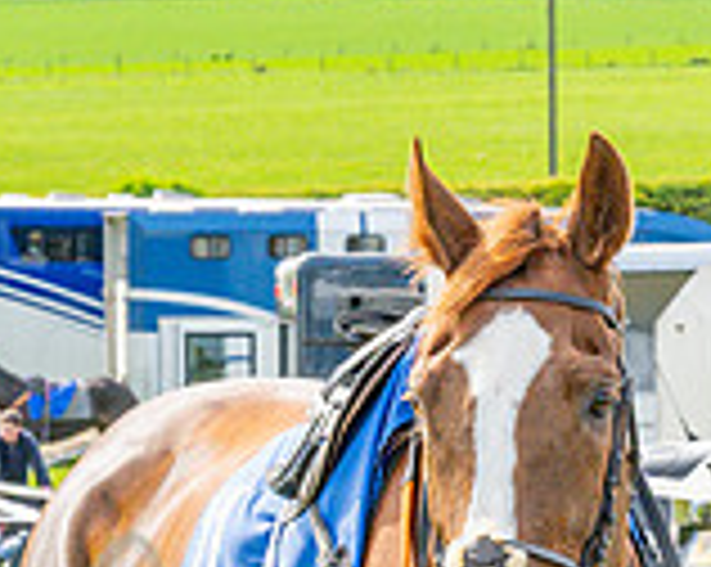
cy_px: 720
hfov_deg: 5.9
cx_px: 634
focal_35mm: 329
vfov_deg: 4.7
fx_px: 6915
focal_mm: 73
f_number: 9
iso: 800
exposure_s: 1/640
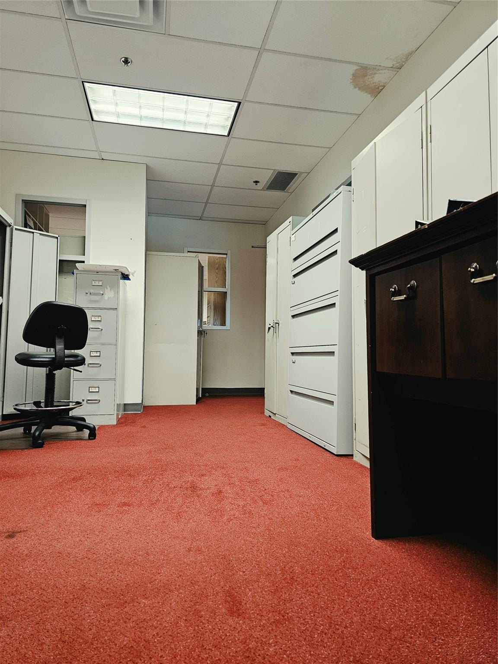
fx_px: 441
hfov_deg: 58.9
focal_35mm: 23
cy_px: 332
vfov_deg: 73.9
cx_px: 249
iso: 320
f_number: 1.7
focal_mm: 6.3
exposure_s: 1/120
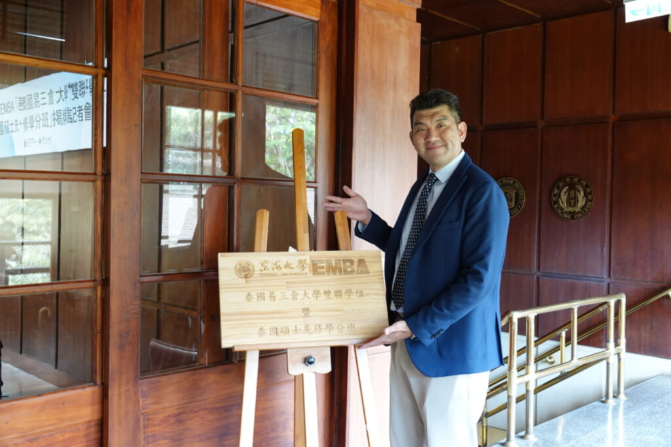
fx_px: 652
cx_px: 336
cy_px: 224
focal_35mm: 35
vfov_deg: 37.9
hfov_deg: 54.4
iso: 800
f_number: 3.2
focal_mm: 12.96
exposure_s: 1/40
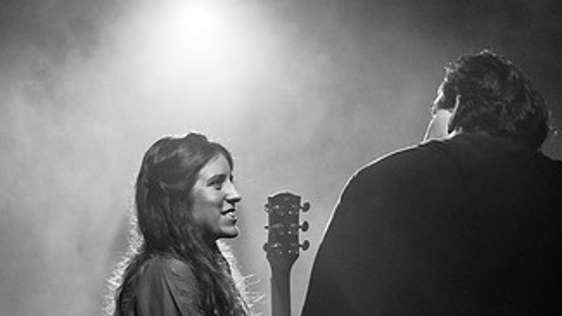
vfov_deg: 10.4
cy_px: 321
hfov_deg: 18.4
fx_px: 1729
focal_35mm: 116
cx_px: 202
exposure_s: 1/250
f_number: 2.2
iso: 400
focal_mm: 50
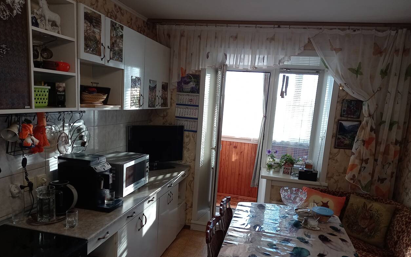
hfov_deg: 68.4
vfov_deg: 45.8
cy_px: 151
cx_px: 205
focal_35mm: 27
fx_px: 302
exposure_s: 1/33.3
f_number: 2
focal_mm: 4.6
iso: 40
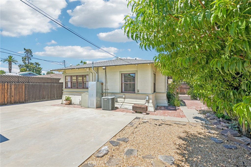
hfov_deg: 96.8
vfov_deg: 73.7
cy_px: 84
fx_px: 112
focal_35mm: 16
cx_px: 126
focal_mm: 16
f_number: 8
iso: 100
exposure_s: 1/250
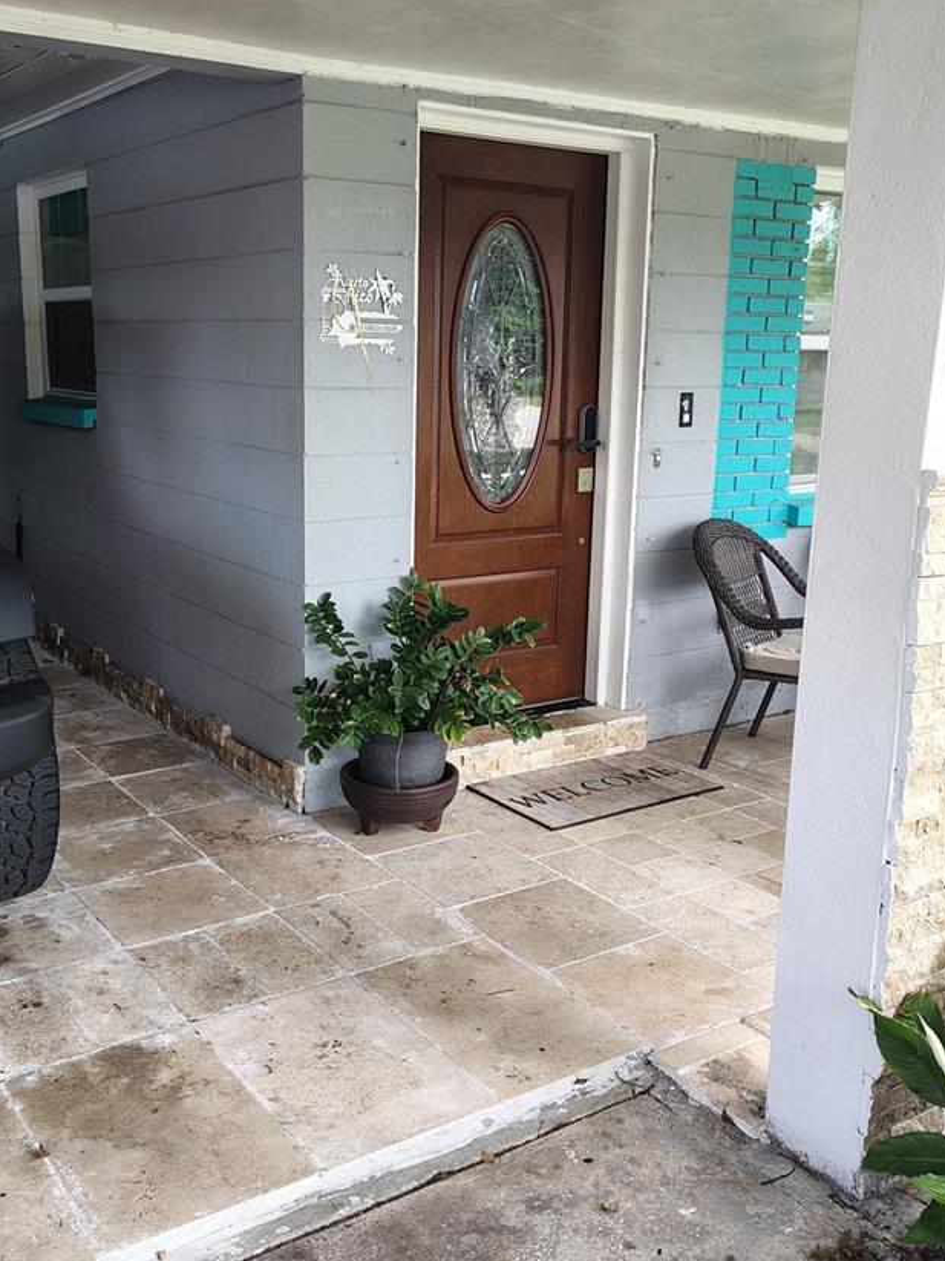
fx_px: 1274
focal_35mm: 35
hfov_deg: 40.6
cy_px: 587
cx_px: 394
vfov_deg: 52.6
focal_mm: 5.56
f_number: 1.8
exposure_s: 1/120
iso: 100
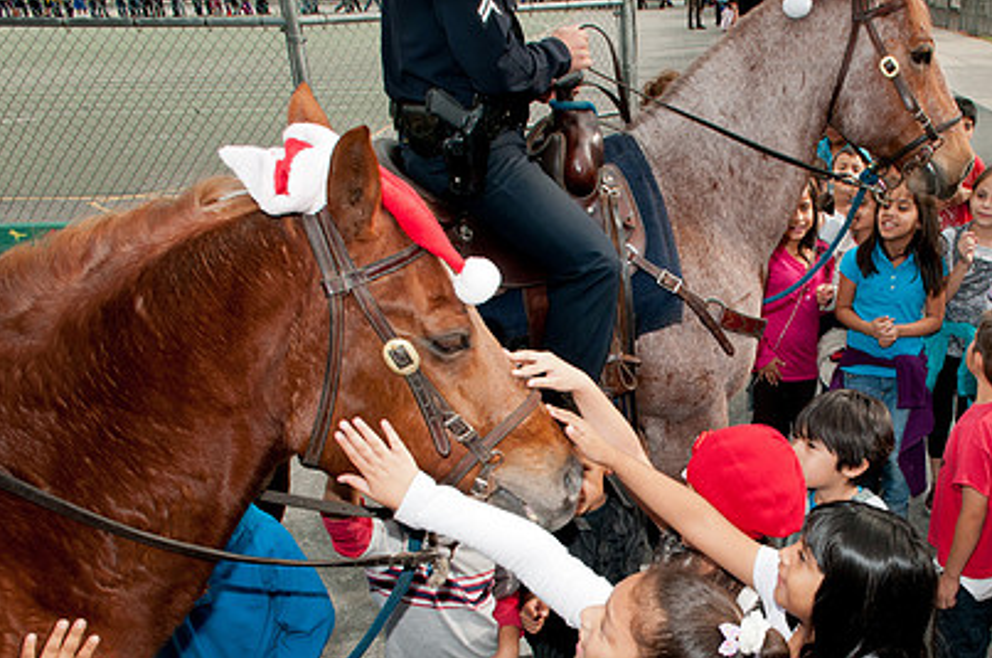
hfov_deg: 50.7
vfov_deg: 35.5
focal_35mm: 37
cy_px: 472
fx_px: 1010
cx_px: 709
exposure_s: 1/320
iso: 320
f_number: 10
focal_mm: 17
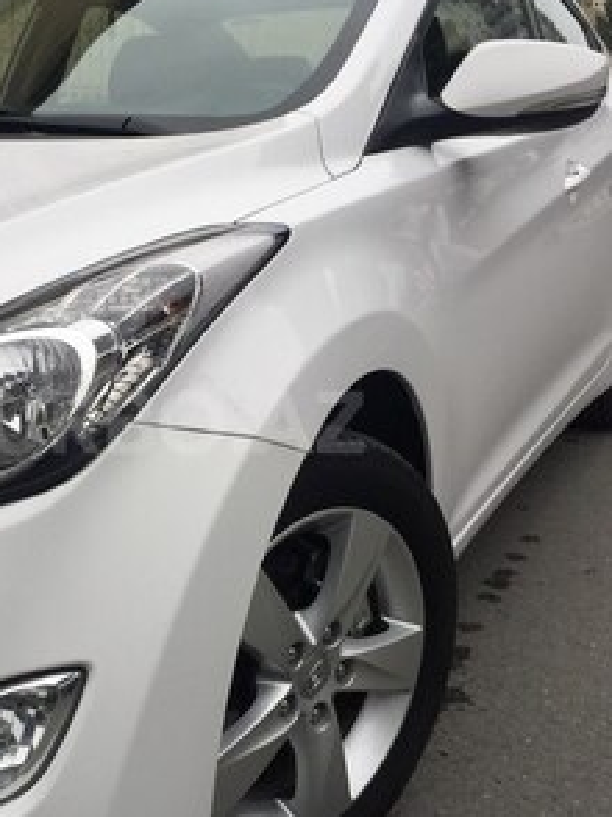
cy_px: 422
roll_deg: -0.2
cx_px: 150
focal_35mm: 49
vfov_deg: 38.9
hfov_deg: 29.2
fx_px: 1157
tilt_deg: -13.7
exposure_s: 1/471
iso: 32
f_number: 2.2
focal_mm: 4.15
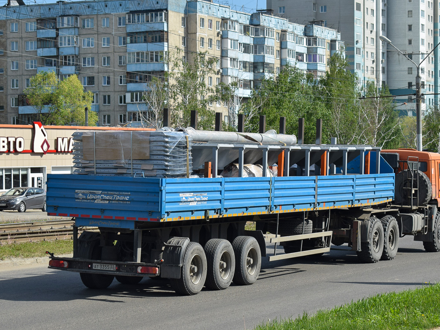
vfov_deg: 17.4
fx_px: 1080
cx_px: 248
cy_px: 165
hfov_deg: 23.0
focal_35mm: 85
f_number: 6.3
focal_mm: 52
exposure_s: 1/800
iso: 200
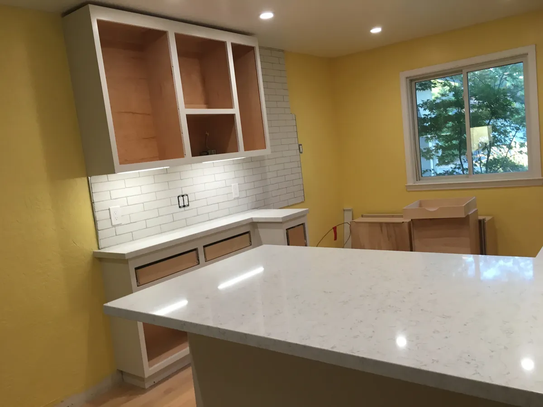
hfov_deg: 61.7
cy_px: 204
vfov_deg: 48.2
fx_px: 455
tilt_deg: -5.3
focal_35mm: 29
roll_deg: +6.9
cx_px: 272
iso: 64
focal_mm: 4.15
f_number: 2.2
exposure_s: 1/30
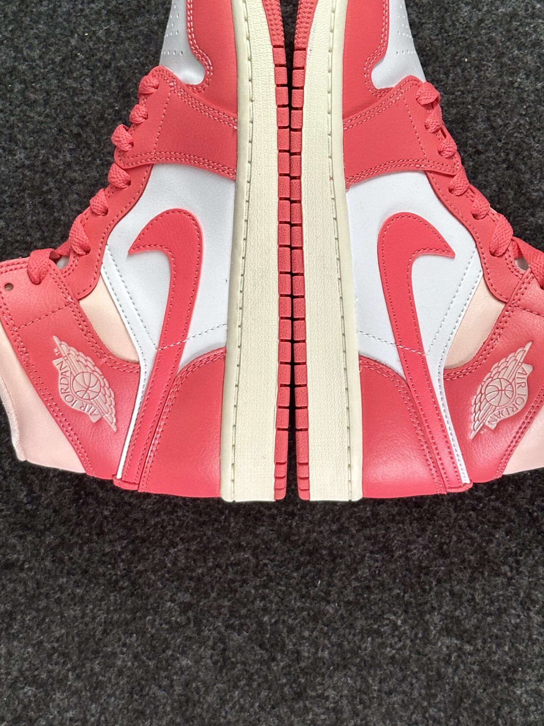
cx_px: 291
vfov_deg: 26.2
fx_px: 1551
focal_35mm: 74
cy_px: 247
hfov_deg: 19.9
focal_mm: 6.86
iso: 200
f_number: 1.78
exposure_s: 1/50
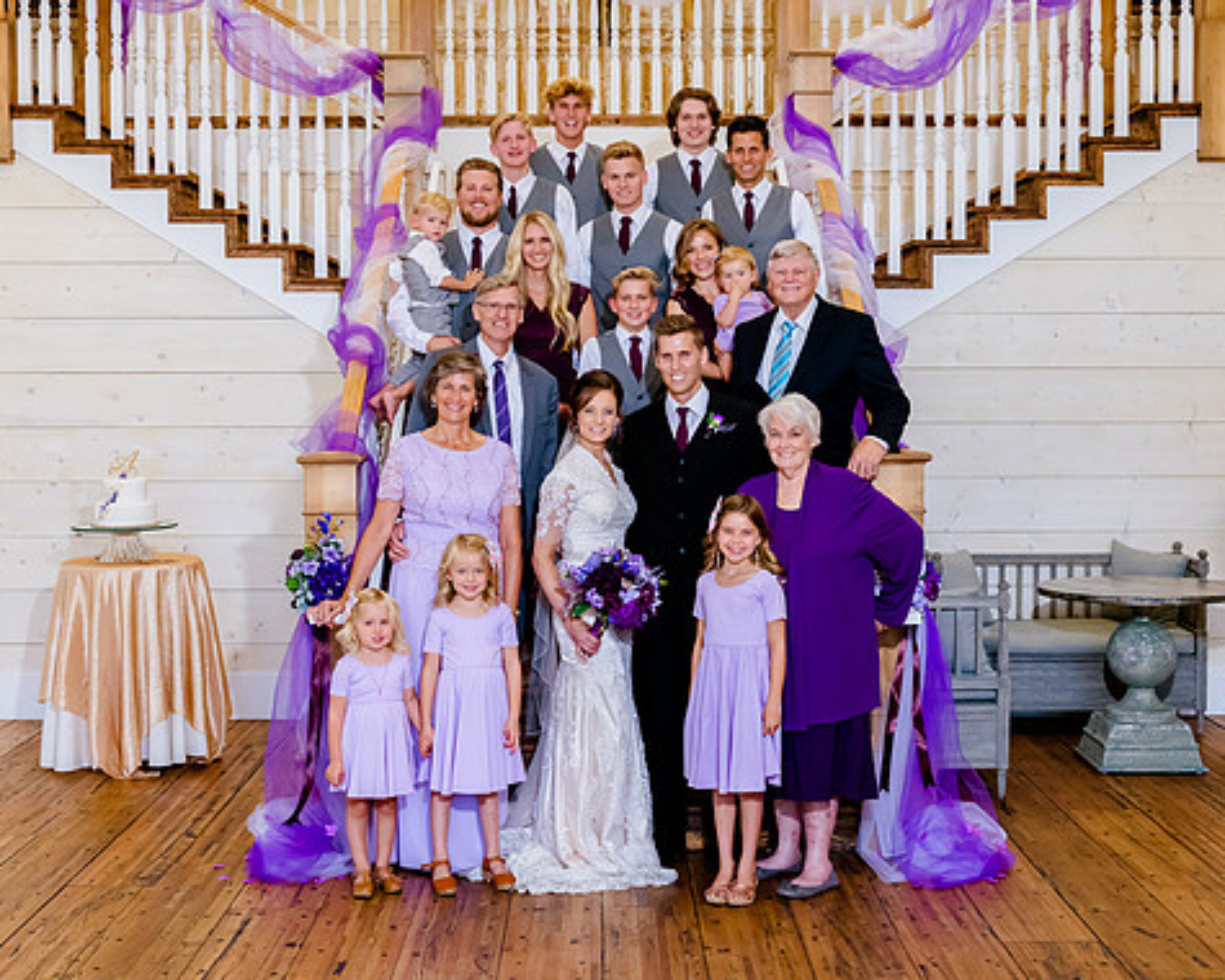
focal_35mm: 55
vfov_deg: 27.6
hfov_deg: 34.1
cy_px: 494
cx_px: 585
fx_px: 1994
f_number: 6.3
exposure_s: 1/200
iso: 2500
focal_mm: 48
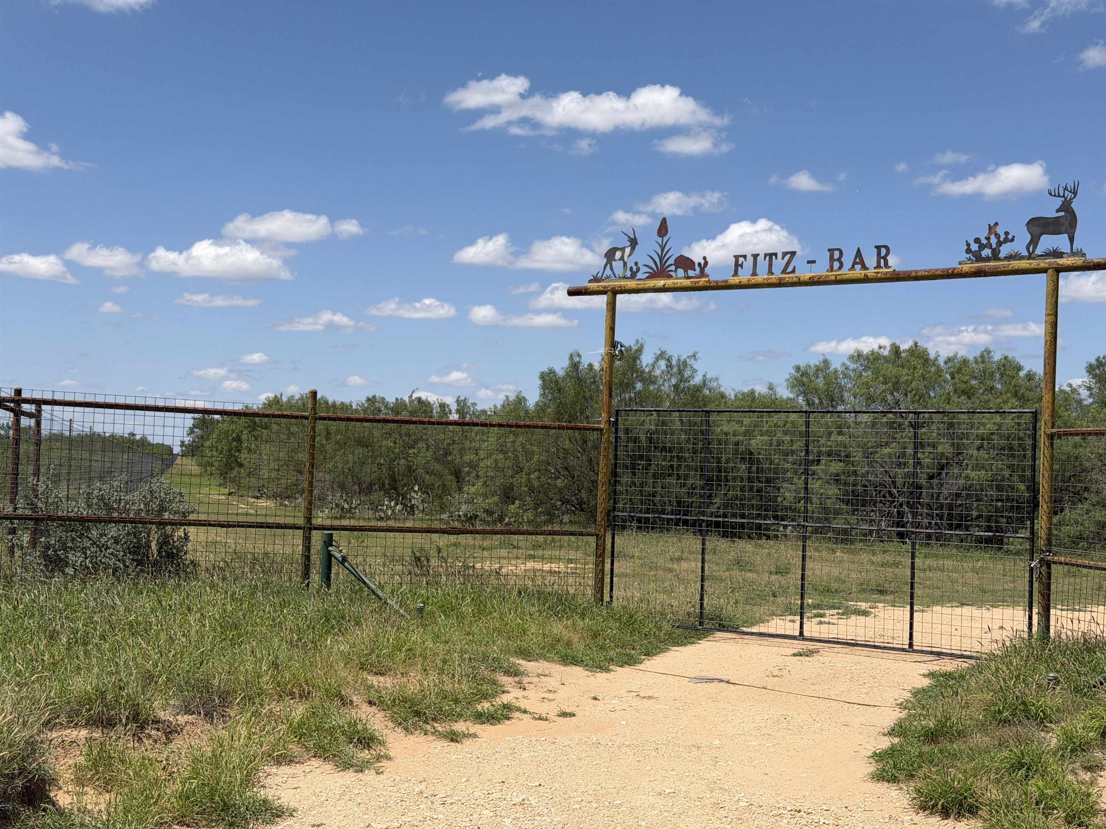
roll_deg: -1.6
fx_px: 1534
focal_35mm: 48
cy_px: 414
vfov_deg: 30.3
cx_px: 553
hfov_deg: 39.7
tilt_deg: +1.0
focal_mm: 6.76
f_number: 1.78
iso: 64
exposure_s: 1/7874
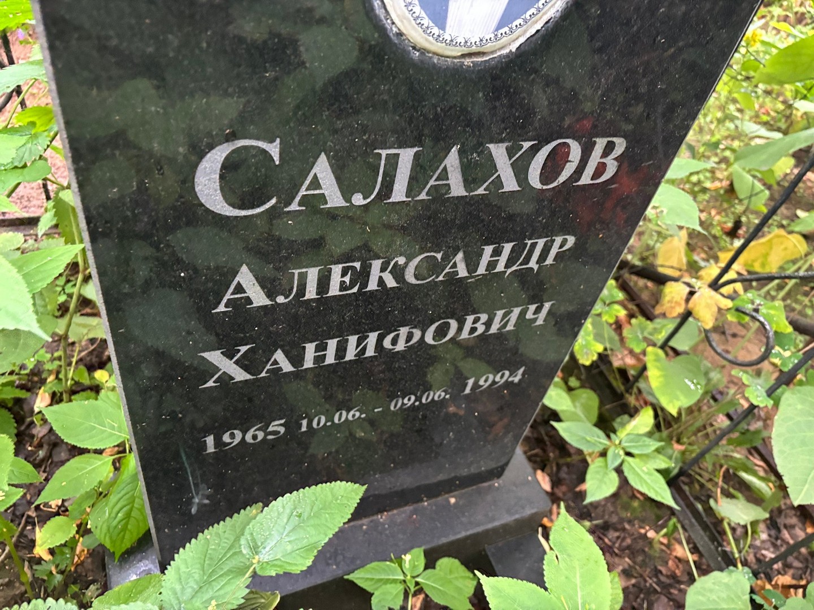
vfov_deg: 53.1
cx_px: 407
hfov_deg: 67.3
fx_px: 611
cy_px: 305
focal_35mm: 26
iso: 640
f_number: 1.6
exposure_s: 1/39
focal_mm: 5.96
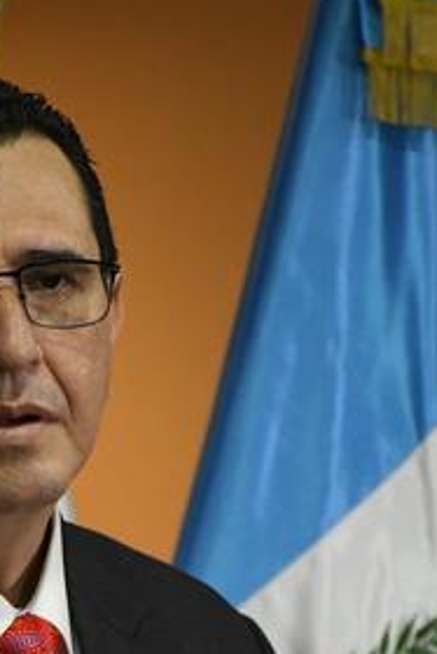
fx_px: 6910
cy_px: 617
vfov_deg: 5.4
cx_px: 44
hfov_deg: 3.6
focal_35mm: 380
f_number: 5.6
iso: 3200
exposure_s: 1/160
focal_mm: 95
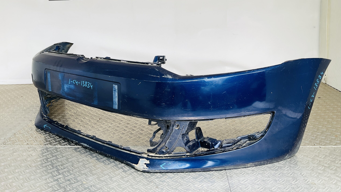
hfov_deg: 61.0
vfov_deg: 36.3
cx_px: 170
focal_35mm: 32
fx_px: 289
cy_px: 66
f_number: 1.8
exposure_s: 1/166
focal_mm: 3
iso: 16
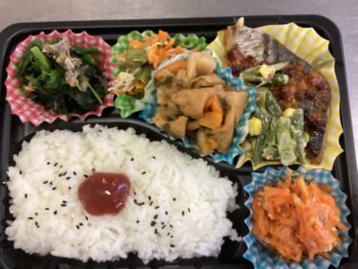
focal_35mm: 31
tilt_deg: -80.2
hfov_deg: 58.4
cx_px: 179
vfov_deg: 45.4
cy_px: 134
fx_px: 321
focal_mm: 3.3
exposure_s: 1/60
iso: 320
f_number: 2.4
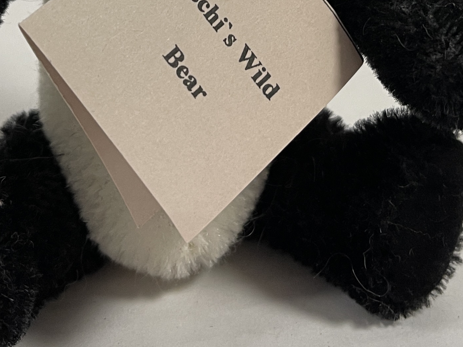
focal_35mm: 72
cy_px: -120
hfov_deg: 27.0
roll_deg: -0.1
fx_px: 963
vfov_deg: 18.8
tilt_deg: -13.3
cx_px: 225
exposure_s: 1/50
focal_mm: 5.1
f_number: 1.6
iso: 100
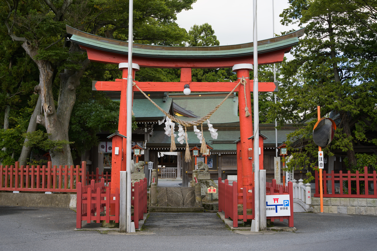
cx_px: 188
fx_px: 482
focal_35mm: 46
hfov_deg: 42.8
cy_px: 126
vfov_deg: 29.2
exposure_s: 1/60
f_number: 9
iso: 250
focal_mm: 46
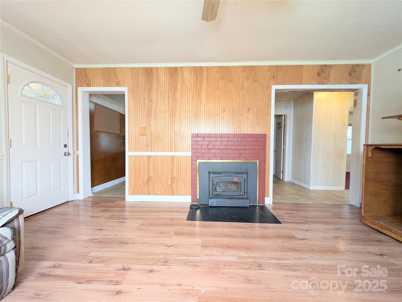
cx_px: 201
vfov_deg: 94.6
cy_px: 151
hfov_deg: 110.5
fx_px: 140
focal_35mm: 12
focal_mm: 2.23
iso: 66
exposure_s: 1/40
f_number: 1.95
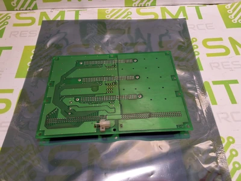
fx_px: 195
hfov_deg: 63.4
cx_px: 120
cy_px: 90
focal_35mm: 28
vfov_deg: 49.7
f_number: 1.9
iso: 32
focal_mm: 2.91
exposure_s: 1/126
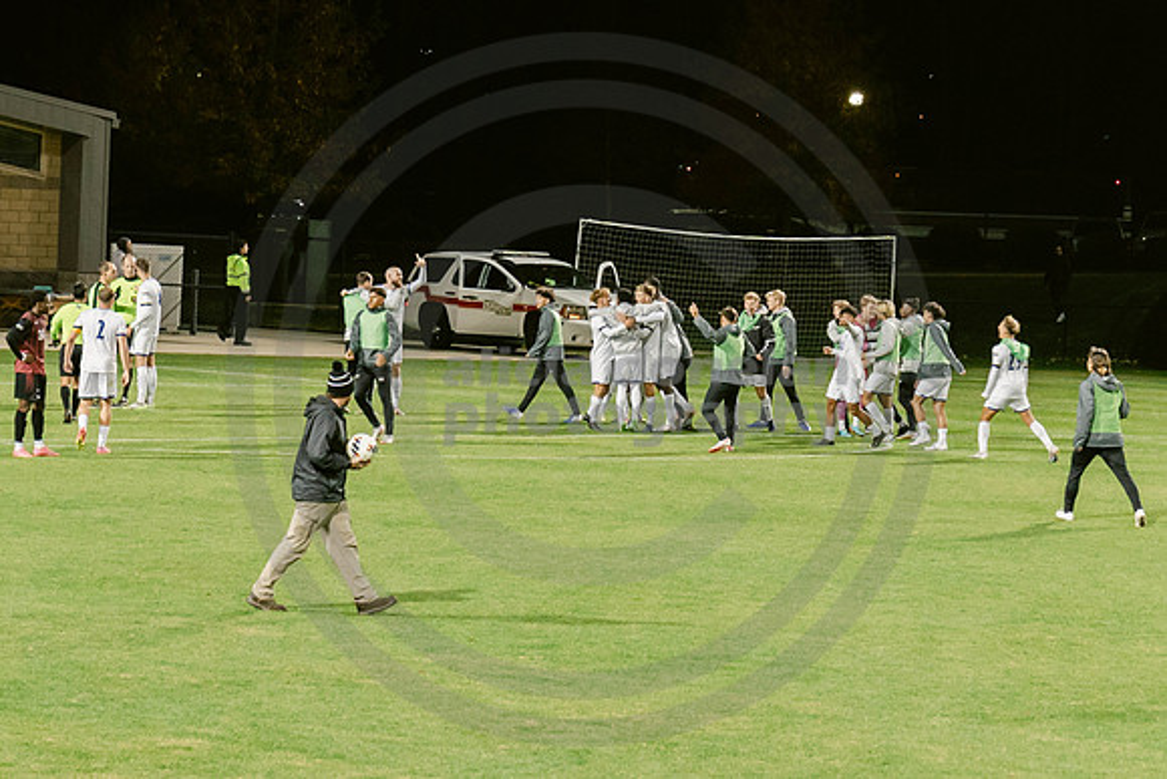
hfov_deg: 12.1
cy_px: 372
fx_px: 5509
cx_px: 779
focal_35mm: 170
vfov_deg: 8.1
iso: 2000
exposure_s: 1/160
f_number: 4
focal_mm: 70
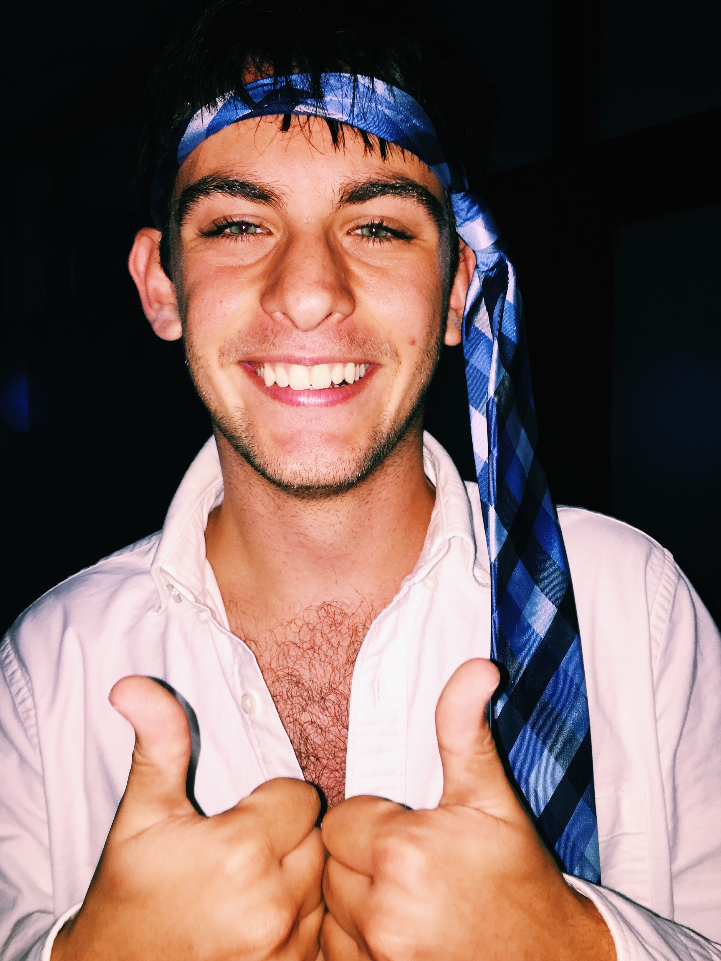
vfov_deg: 61.7
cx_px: 360
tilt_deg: -2.7
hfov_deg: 48.2
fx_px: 805
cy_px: 480
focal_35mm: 29
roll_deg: +0.5
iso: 32
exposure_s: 1/23
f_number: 2.2
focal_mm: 4.15
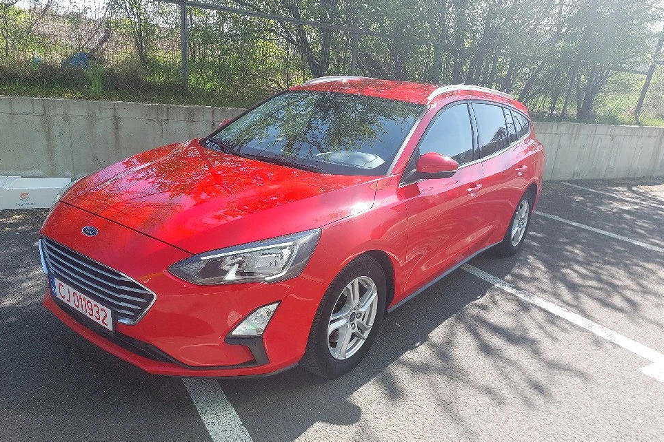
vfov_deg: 47.8
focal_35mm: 27
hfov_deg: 67.4
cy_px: 252
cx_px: 342
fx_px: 498
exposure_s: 1/357
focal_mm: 5.23
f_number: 1.8
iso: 25
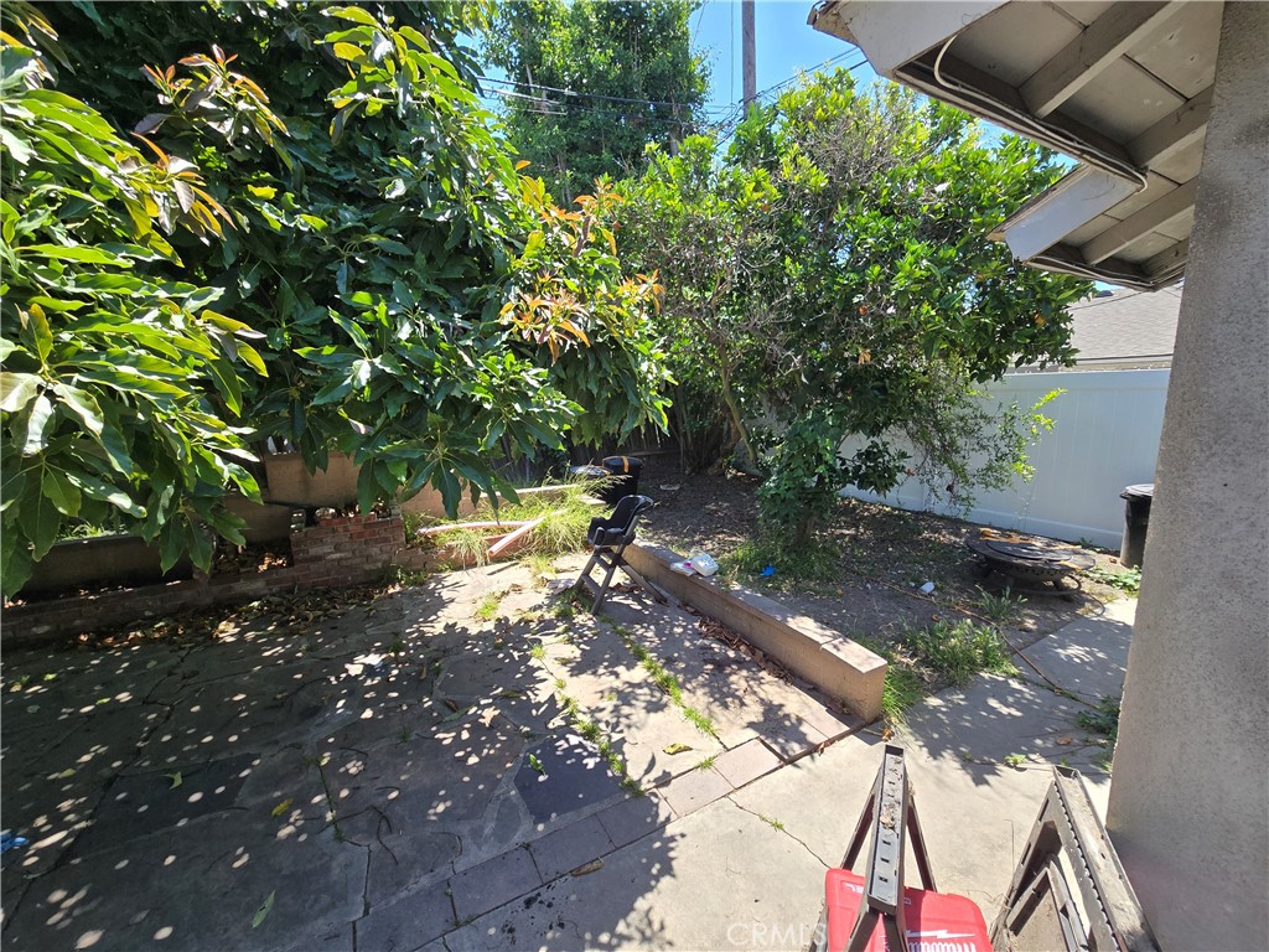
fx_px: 477
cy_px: 476
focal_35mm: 13
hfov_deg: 106.2
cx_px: 634
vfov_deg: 89.9
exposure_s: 1/754
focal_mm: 2.2
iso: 50
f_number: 2.2
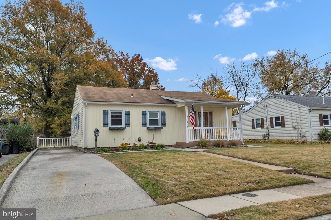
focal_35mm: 30
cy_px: 110
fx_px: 276
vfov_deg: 43.5
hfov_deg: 62.0
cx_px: 166
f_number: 7.1
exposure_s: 1/200
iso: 160
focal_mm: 30
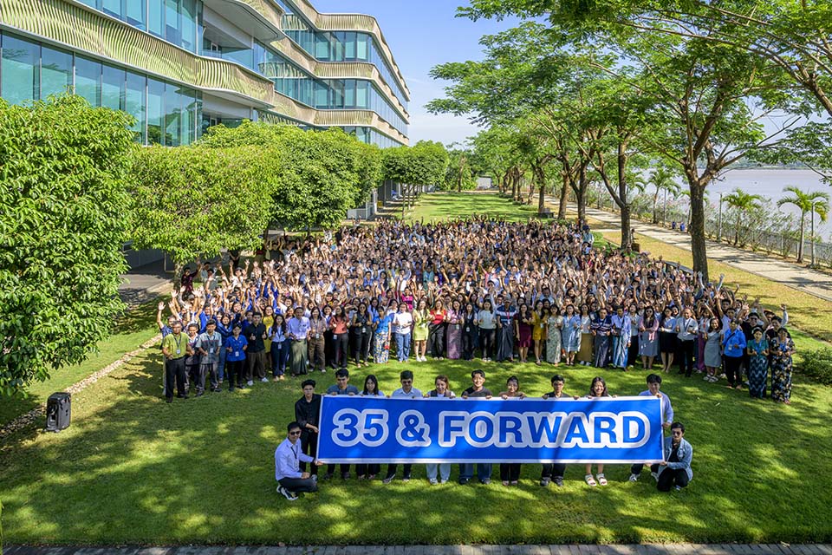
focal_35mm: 24
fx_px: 555
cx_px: 416
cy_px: 278
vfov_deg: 53.1
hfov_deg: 73.7
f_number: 10
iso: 560
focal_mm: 24
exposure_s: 1/500
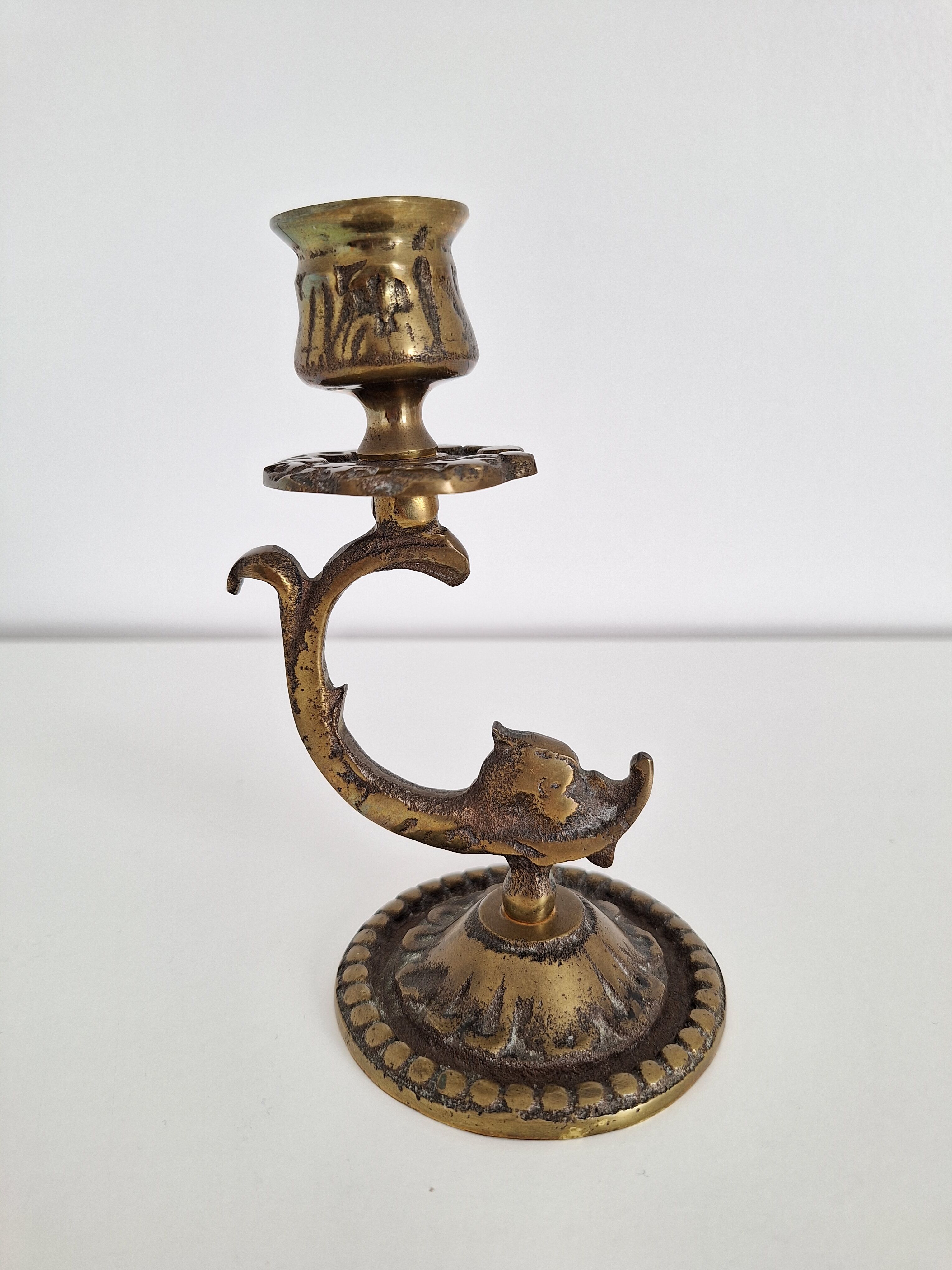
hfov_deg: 58.9
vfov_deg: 73.9
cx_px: 476
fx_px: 843
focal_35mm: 23
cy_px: 635
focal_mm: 5.54
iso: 50
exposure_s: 1/50
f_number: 1.8
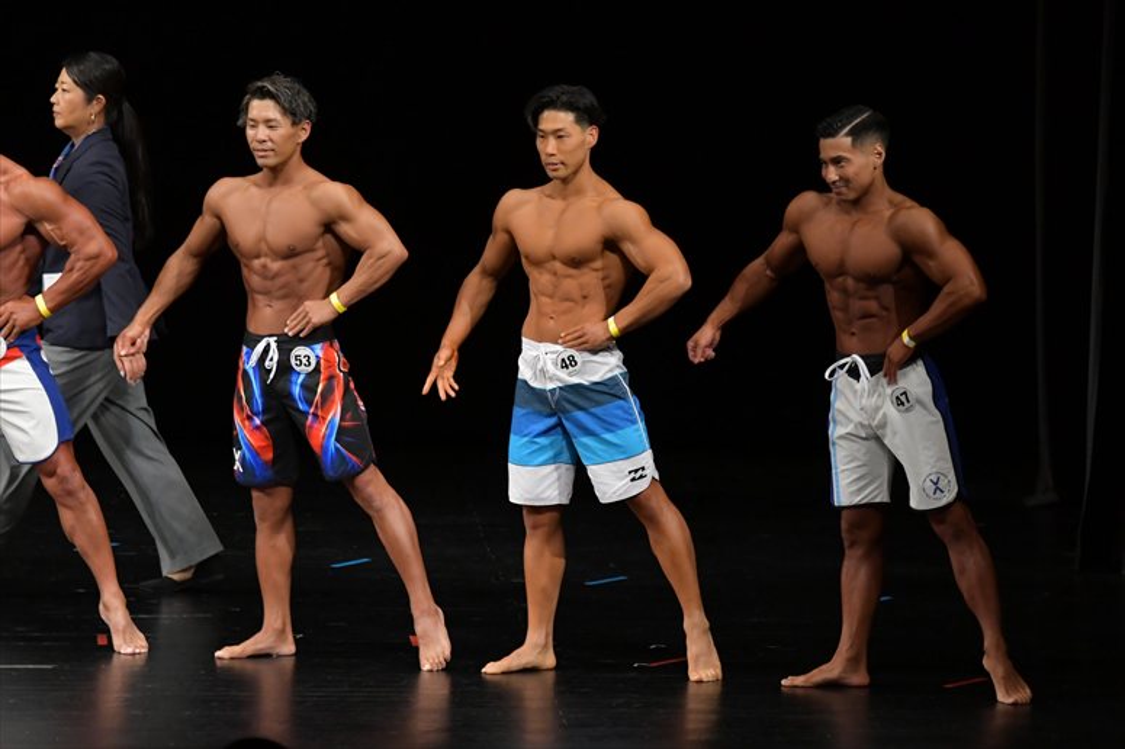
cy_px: 374
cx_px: 562
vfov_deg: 5.4
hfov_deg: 8.1
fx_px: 7965
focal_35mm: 255
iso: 3200
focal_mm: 170
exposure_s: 1/400
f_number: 5.6
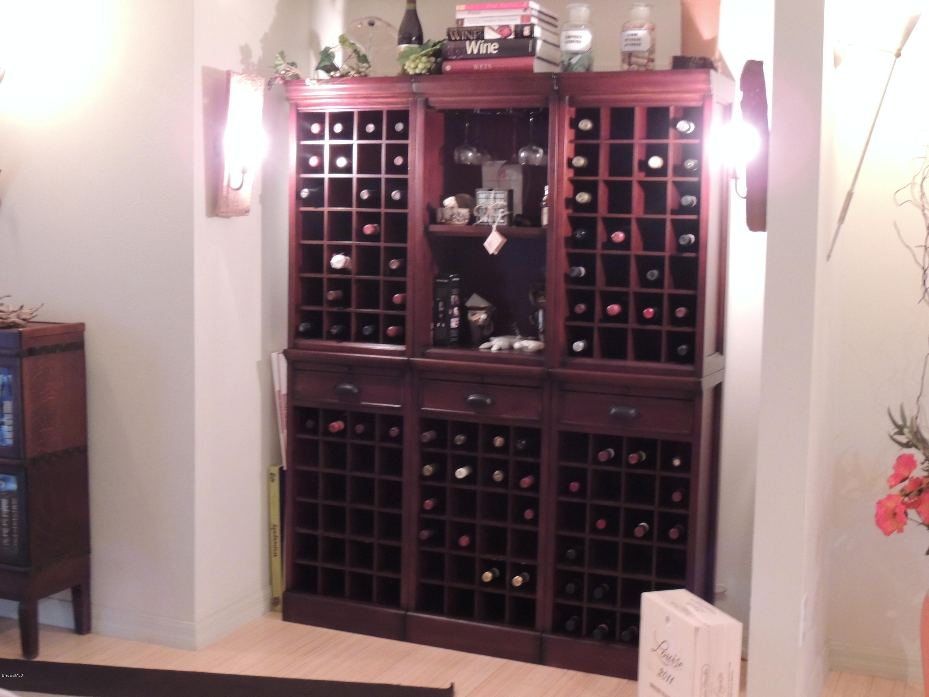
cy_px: 348
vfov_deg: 30.9
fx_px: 1261
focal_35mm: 47
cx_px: 464
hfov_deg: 40.4
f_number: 3.5
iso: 800
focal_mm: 8.3
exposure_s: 1/6
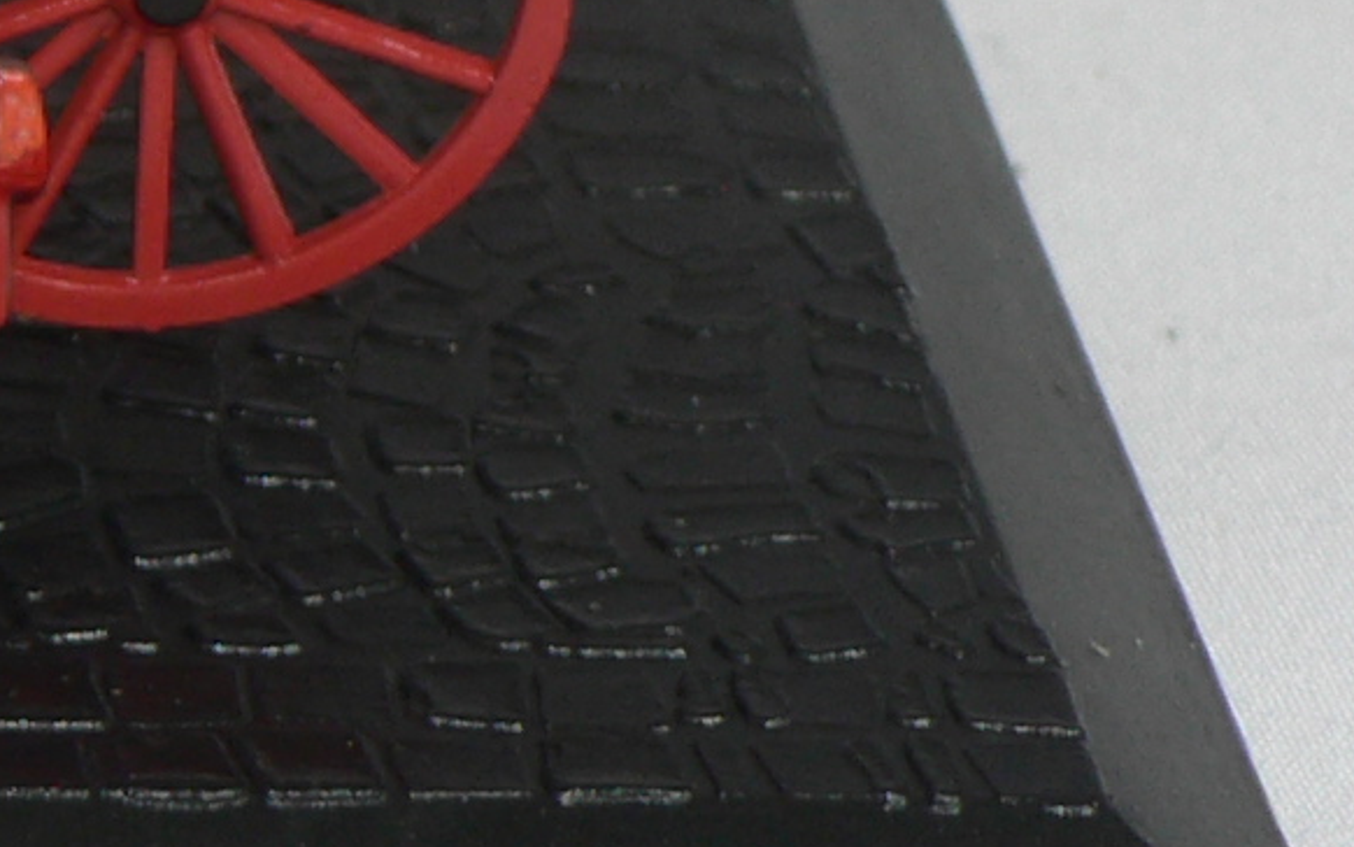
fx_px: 15649
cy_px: -442
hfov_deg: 4.9
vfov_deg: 3.1
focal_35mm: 424
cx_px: -1328
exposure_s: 1/60
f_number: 3.2
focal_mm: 15.2
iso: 80
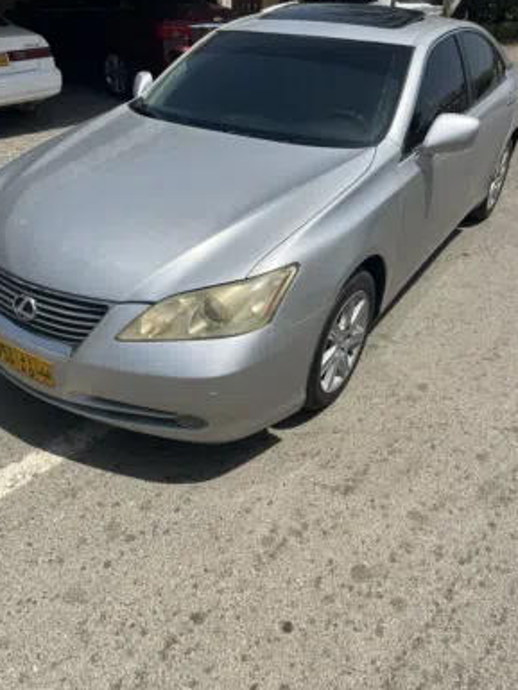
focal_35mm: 27
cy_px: 348
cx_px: 260
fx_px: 538
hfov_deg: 51.4
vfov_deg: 65.3
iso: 50
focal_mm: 5.1
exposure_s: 1/5848
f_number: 1.6
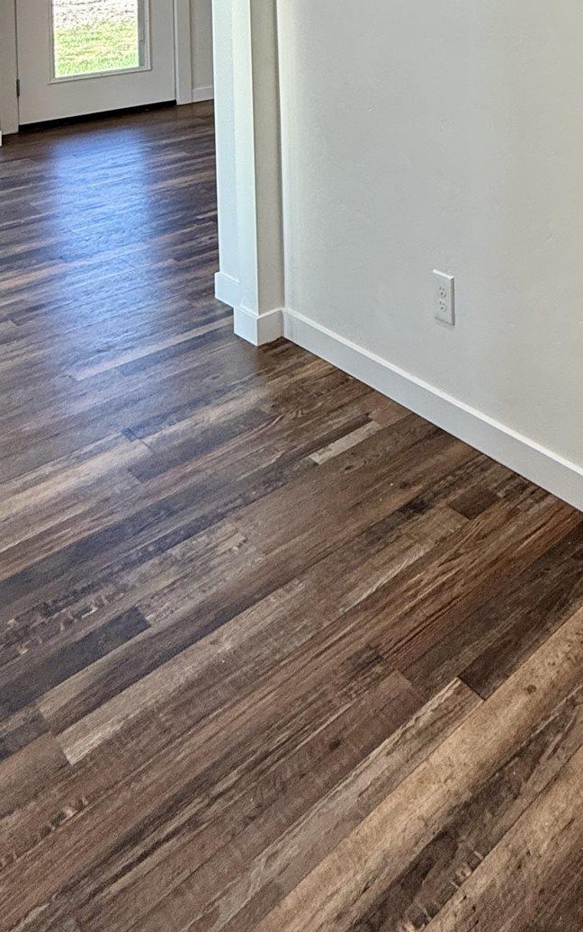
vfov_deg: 45.9
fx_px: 838
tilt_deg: -1.9
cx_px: 670
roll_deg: +0.3
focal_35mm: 33
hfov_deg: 32.7
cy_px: -54
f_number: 2.2
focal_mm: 2.22
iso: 100
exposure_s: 1/120
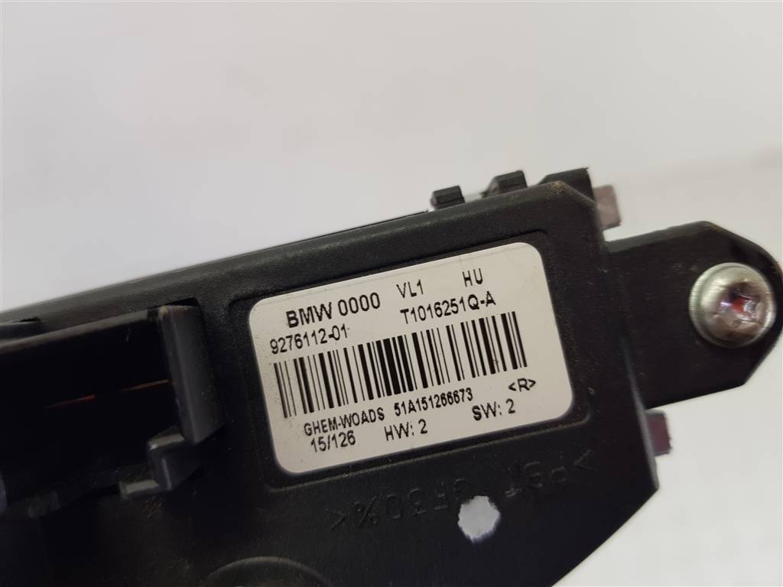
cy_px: 294
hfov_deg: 67.3
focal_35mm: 26
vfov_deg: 53.1
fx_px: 588
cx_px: 392
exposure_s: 1/100
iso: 50
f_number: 1.7
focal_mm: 4.2
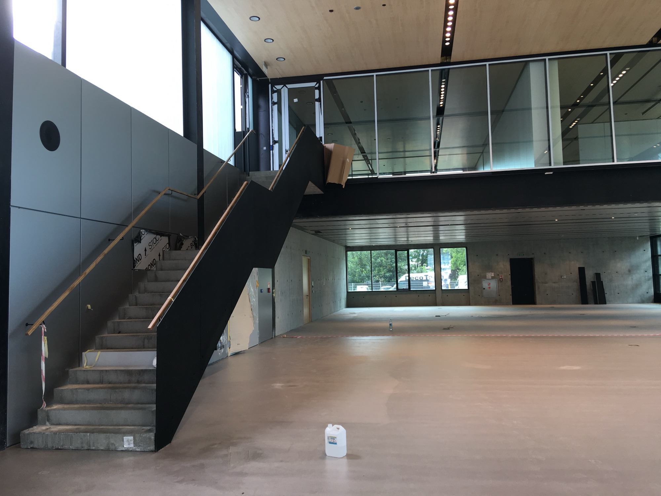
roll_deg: +1.6
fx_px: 554
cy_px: 248
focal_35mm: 29
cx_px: 330
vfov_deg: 48.2
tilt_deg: +4.1
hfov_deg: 61.7
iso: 25
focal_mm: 4.15
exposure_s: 1/50
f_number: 2.2
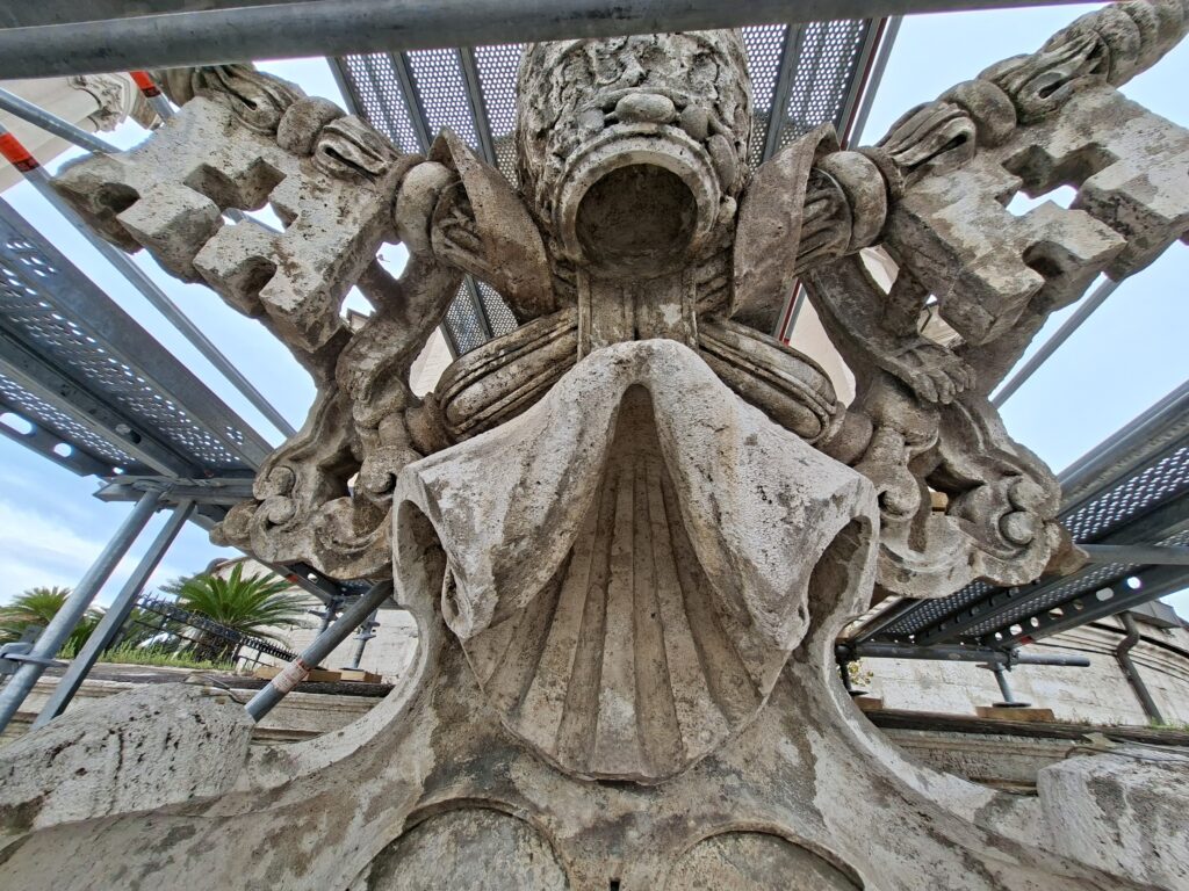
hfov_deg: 106.2
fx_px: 447
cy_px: 446
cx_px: 594
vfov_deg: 89.9
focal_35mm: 13
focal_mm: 1.74
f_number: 2.2
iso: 40
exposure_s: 1/398
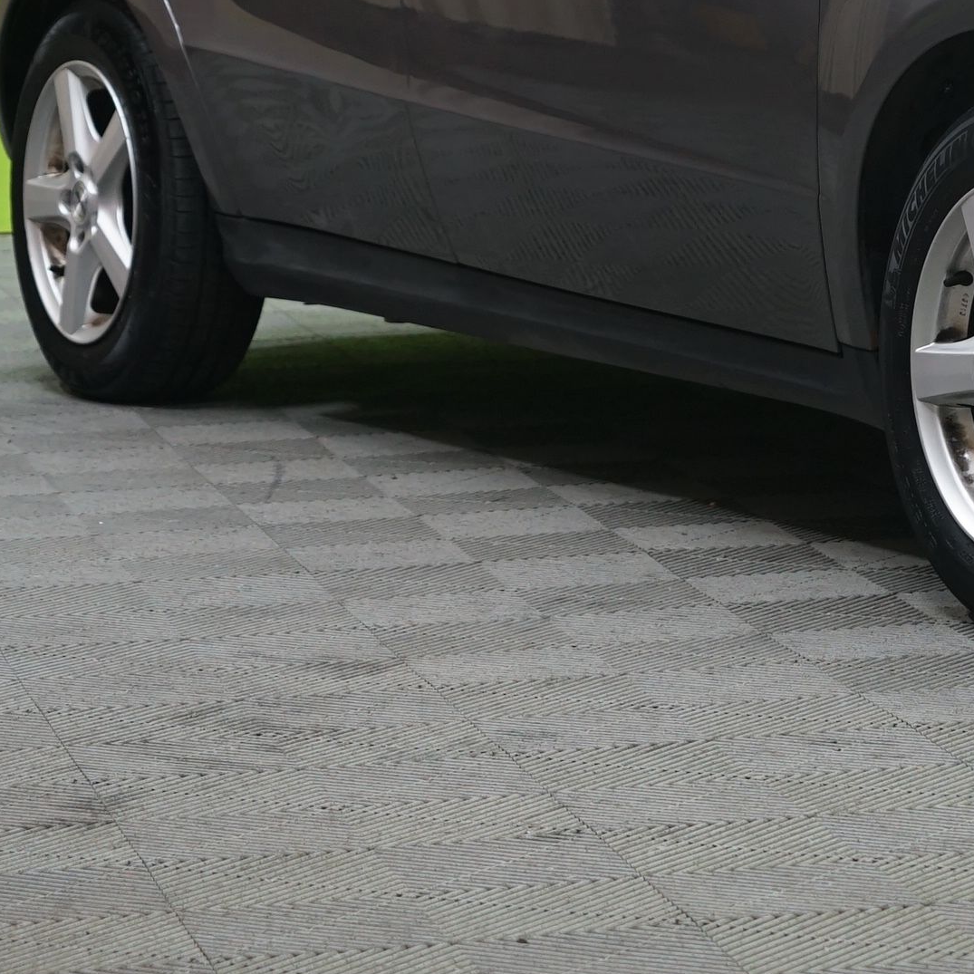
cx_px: 1258
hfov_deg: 10.2
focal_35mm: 168
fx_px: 5348
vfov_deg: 10.3
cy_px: 70
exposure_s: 1/25
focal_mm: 54
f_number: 4.5
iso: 640
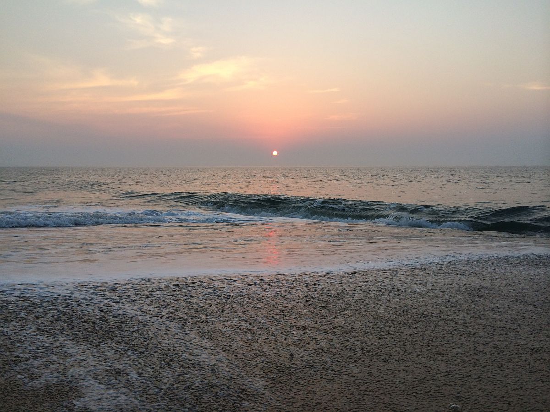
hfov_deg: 60.0
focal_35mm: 30
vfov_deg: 46.8
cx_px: 275
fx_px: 477
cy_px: 206
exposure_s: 1/391
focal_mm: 4.12
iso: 32
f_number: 2.2
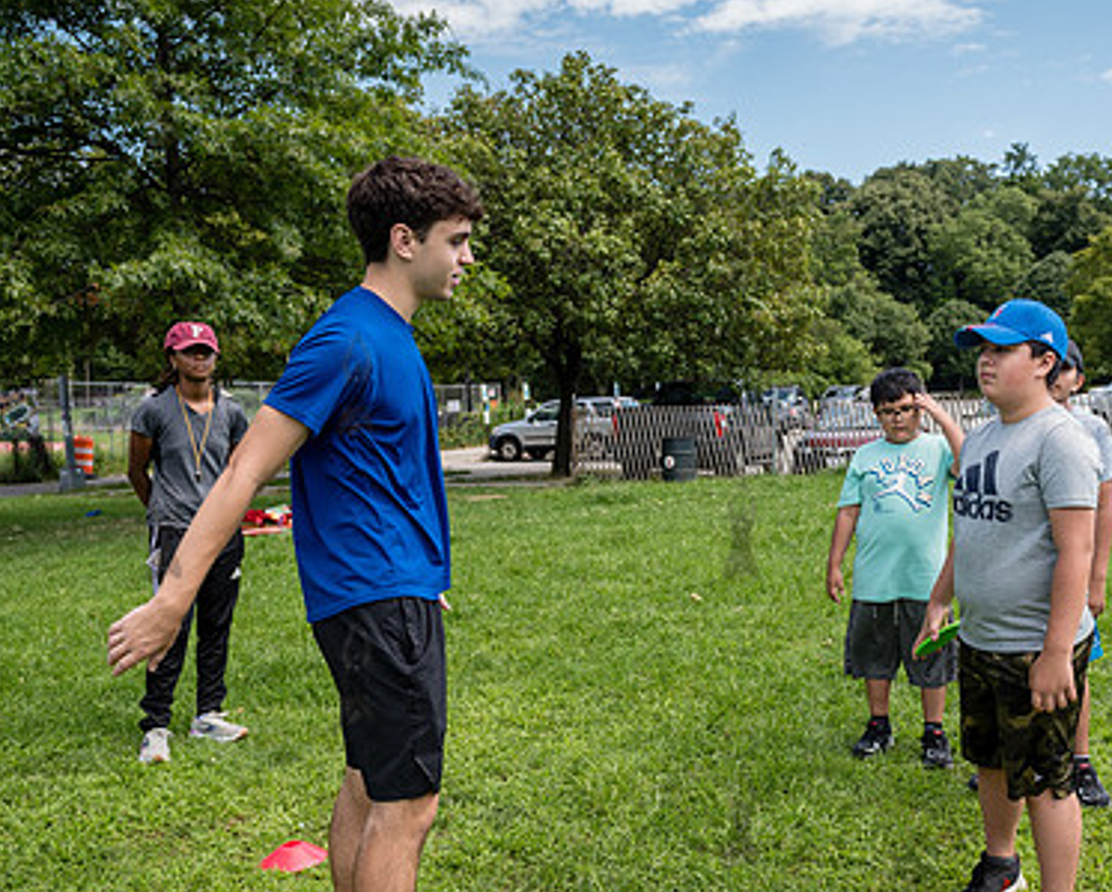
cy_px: 527
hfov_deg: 50.6
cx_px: 739
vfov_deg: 42.1
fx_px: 1153
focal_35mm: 35
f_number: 3.5
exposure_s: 1/640
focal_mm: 24
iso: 200
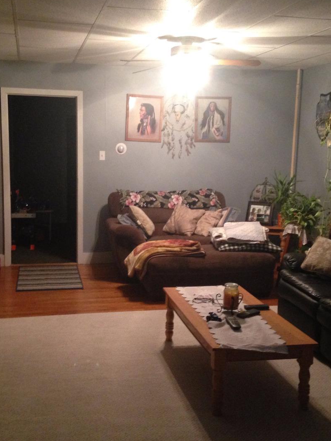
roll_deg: -1.8
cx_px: 138
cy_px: 222
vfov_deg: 42.1
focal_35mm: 45
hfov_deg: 32.1
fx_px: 574
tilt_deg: -8.6
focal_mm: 4.12
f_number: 2.4
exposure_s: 1/15
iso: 400
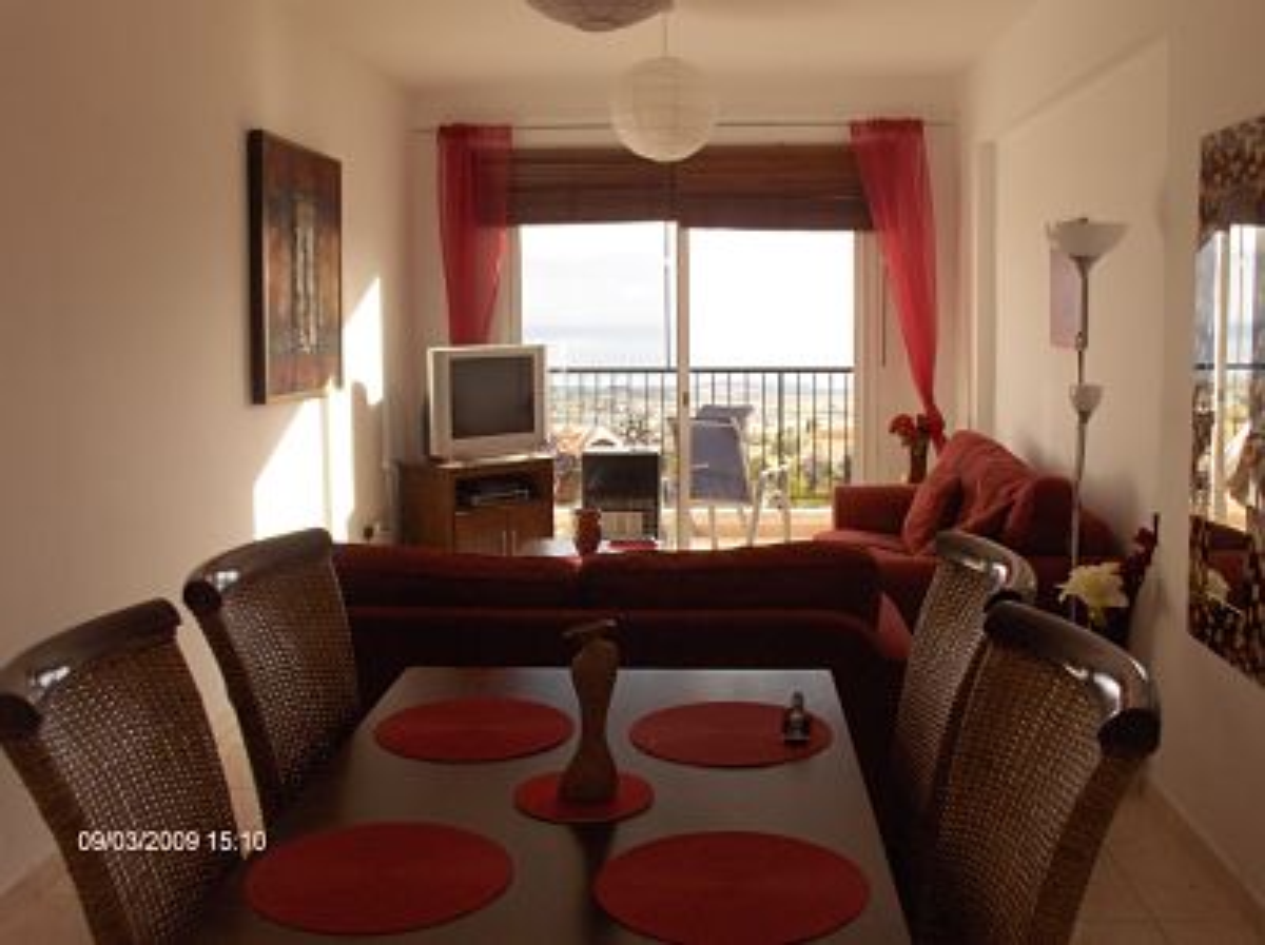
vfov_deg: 49.7
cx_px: 632
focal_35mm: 28
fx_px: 1022
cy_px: 472
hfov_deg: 63.5
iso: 100
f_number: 2.8
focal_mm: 5.8
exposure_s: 1/259
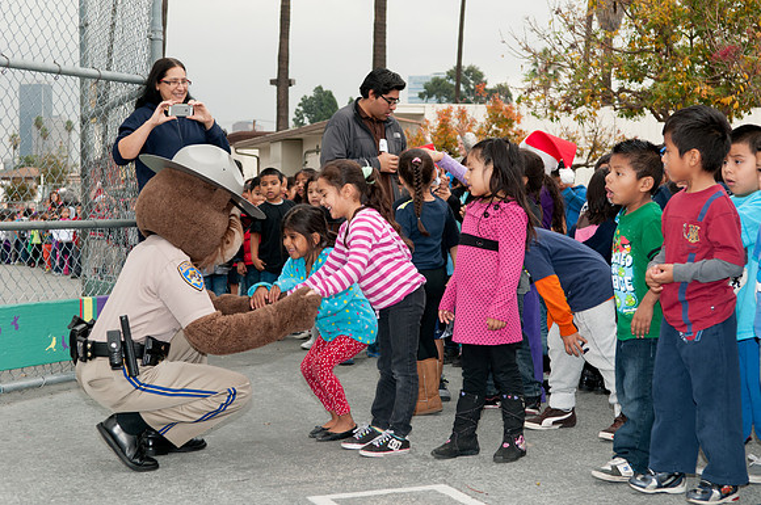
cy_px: 252
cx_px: 380
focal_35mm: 66
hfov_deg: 30.6
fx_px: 1393
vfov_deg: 20.6
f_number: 5
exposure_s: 1/200
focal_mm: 44
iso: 200
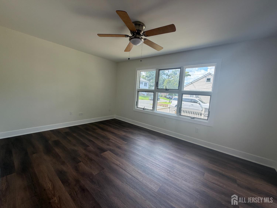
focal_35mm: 14
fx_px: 112
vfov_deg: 85.7
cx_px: 138
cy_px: 104
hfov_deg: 102.1
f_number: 2.2
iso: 100
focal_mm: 2.22
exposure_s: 1/121
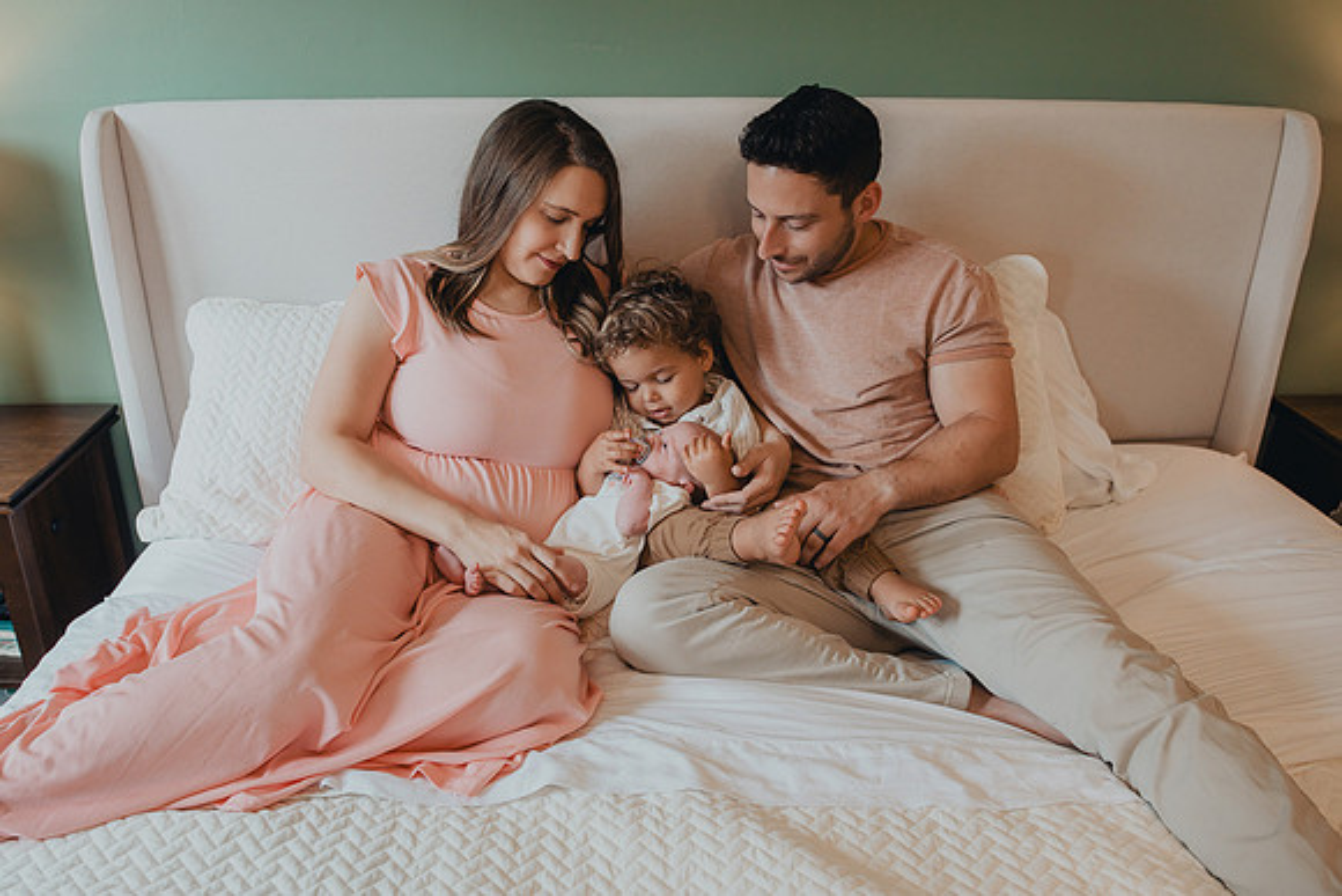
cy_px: 417
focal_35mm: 27
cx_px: 639
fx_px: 1006
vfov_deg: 47.9
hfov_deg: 67.4
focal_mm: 24
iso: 2000
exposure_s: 1/200
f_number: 4.5
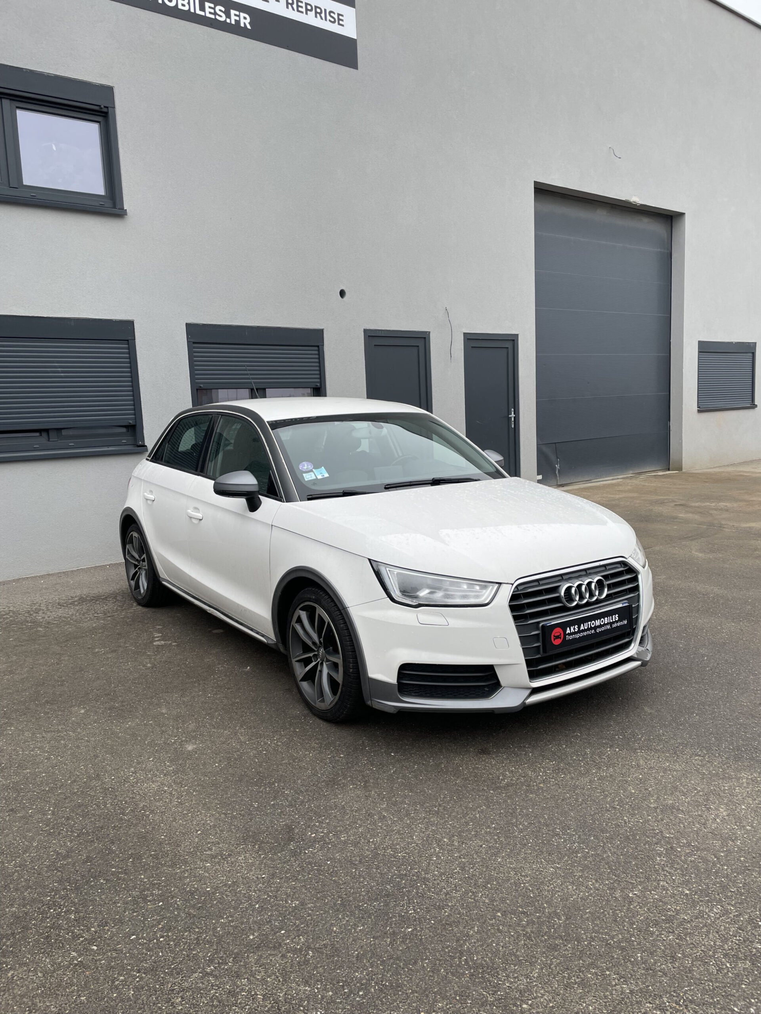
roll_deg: +2.8
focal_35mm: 26
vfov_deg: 67.3
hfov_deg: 53.1
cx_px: 380
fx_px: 762
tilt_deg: -6.2
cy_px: 507
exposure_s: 1/548
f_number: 1.6
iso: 32
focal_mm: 4.2
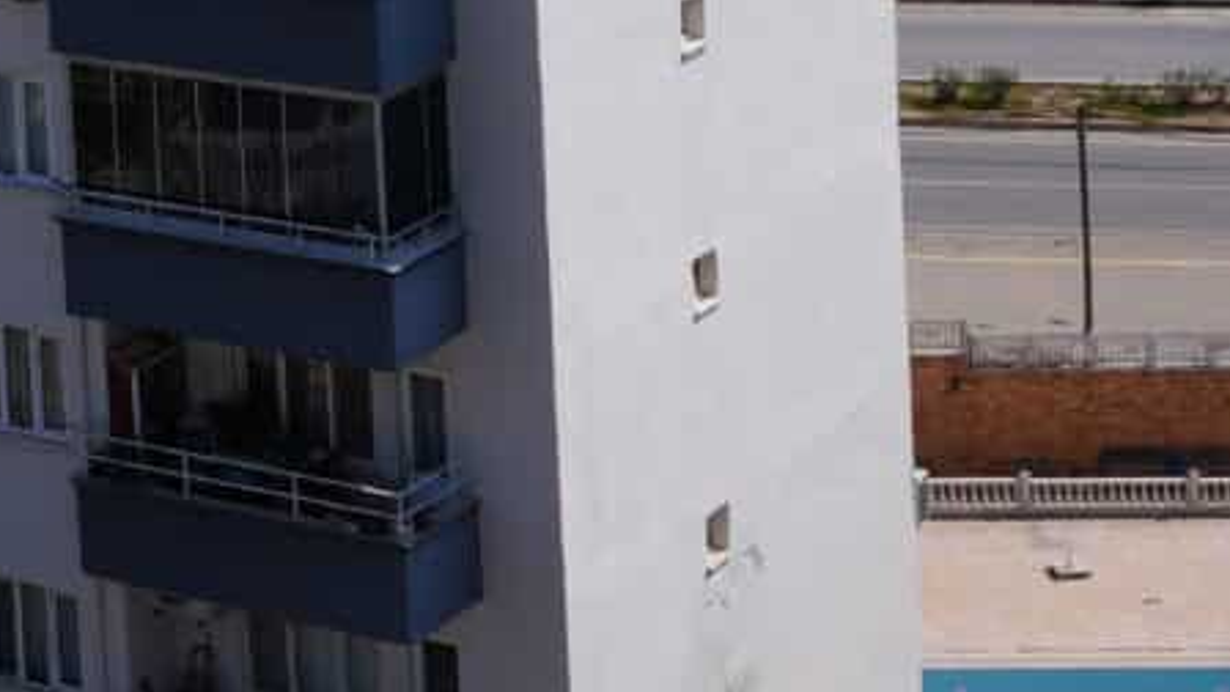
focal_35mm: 134
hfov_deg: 15.7
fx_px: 4370
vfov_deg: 8.7
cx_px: -44
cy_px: -592
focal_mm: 28
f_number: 10
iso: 100
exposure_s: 1/320
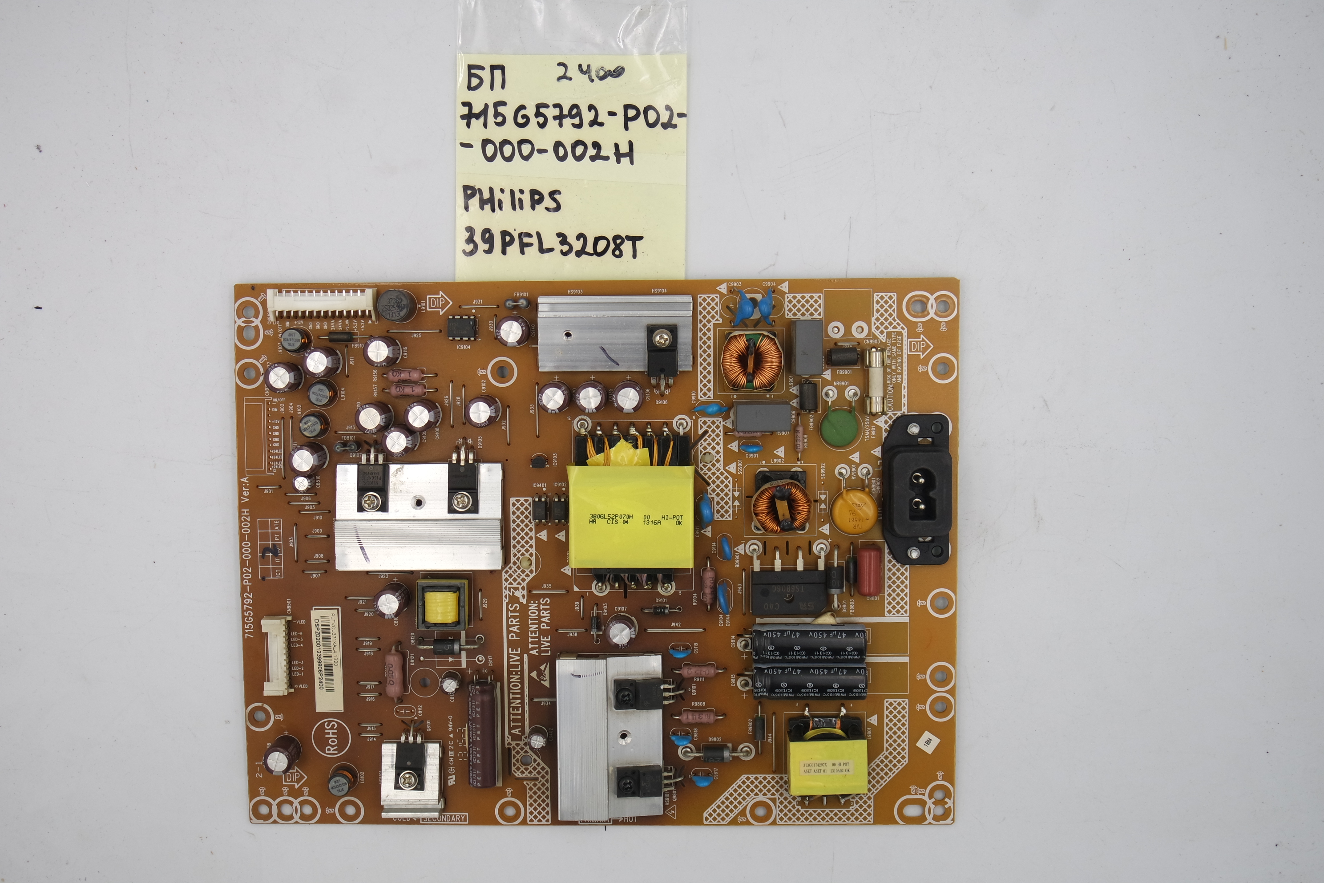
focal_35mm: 43
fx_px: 1581
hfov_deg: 45.4
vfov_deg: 31.2
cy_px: 442
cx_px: 662
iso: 160
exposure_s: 1/100
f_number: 5.6
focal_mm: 16
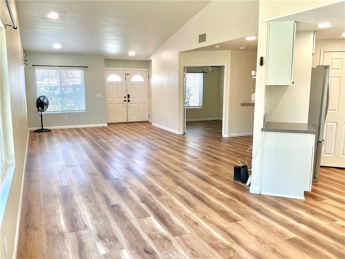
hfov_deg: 61.7
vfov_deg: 48.2
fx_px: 289
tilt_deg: -7.9
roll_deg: +0.2
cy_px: 130
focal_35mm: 29
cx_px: 172
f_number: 1.8
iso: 64
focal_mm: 3
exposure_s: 1/120
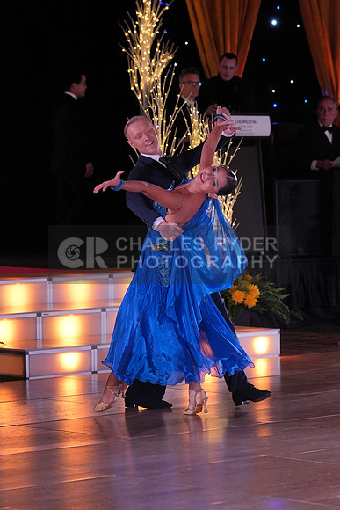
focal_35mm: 163
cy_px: 255
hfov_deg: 8.4
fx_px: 2308
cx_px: 170
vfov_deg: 12.6
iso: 1000
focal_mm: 109
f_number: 4
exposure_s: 1/400
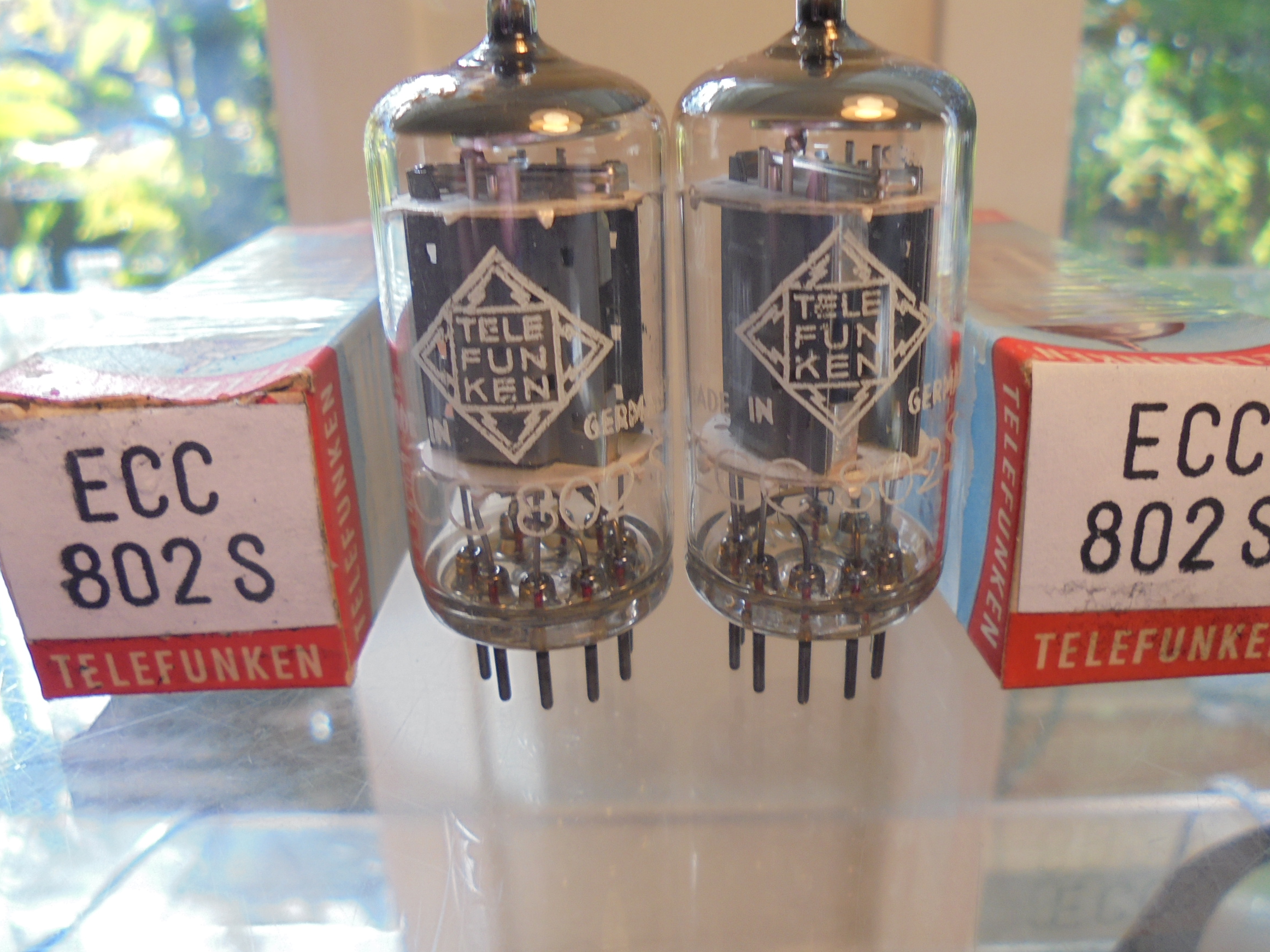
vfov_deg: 48.2
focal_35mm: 29
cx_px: 676
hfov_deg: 61.6
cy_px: 444
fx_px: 1064
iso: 100
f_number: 3.5
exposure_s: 1/80
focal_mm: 4.6
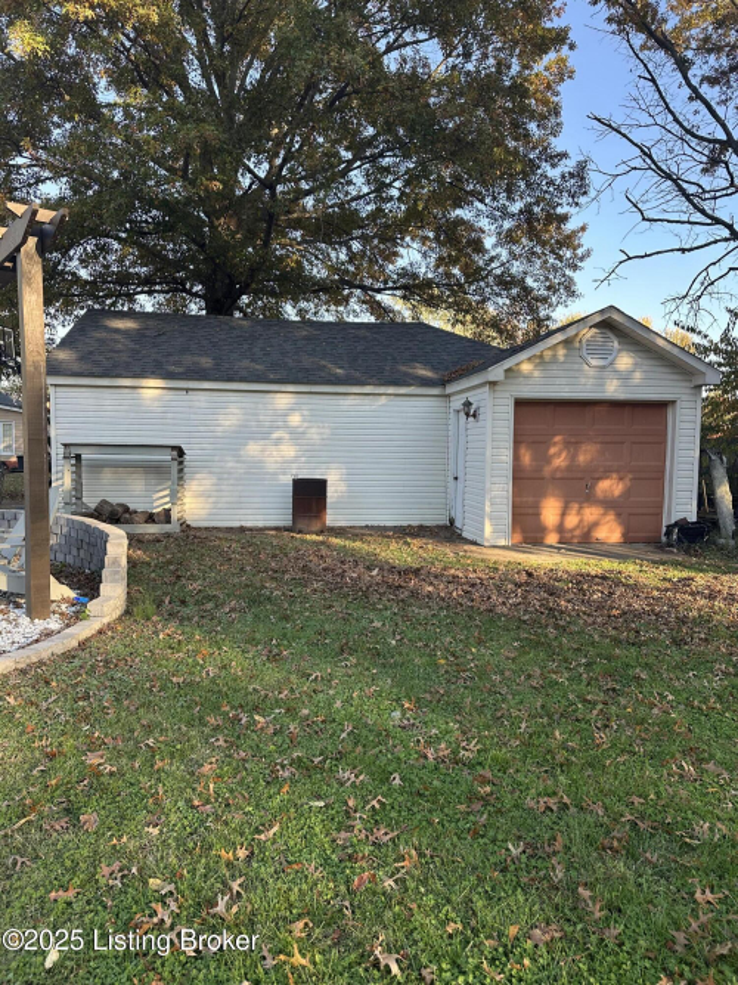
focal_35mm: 24
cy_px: 492
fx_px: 682
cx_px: 369
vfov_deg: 71.6
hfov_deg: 56.8
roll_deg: -1.0
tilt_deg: -3.2
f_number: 1.78
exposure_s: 1/431
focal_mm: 6.86
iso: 80
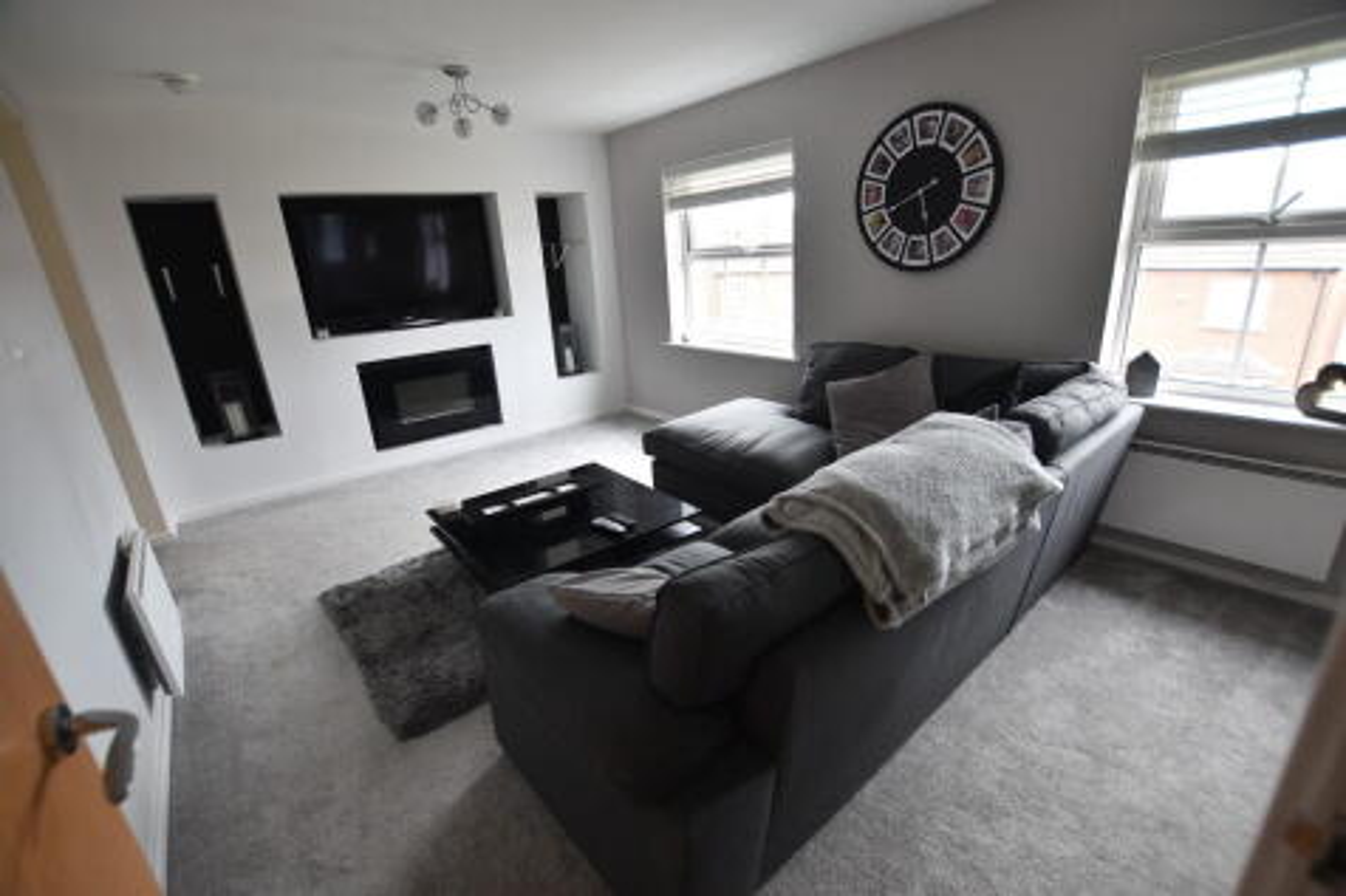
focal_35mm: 15
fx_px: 561
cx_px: 673
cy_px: 448
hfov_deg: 100.4
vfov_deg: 77.3
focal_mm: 10
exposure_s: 1/25
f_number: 3.5
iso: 100
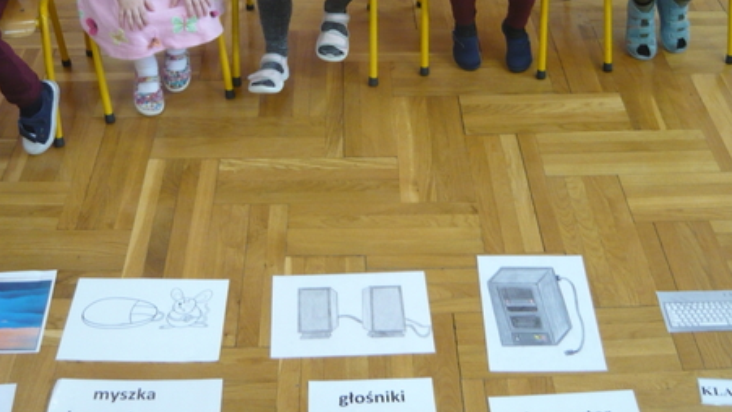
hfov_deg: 40.6
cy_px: 49
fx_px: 990
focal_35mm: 51
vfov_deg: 23.0
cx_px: 352
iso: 250
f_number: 2.8
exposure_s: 1/30
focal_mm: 5.5
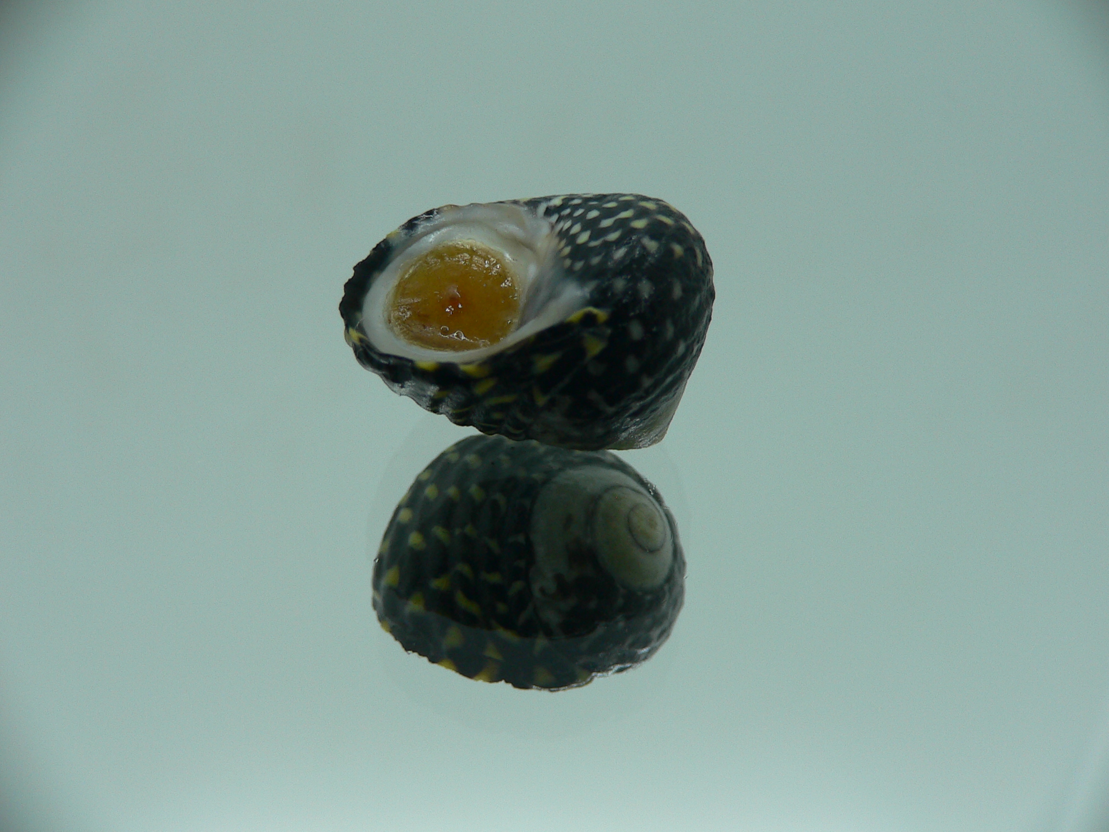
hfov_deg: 52.6
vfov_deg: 40.7
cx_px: 554
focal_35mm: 35
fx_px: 1121
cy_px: 416
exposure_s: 1/60
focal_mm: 4.6
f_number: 2.8
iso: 80
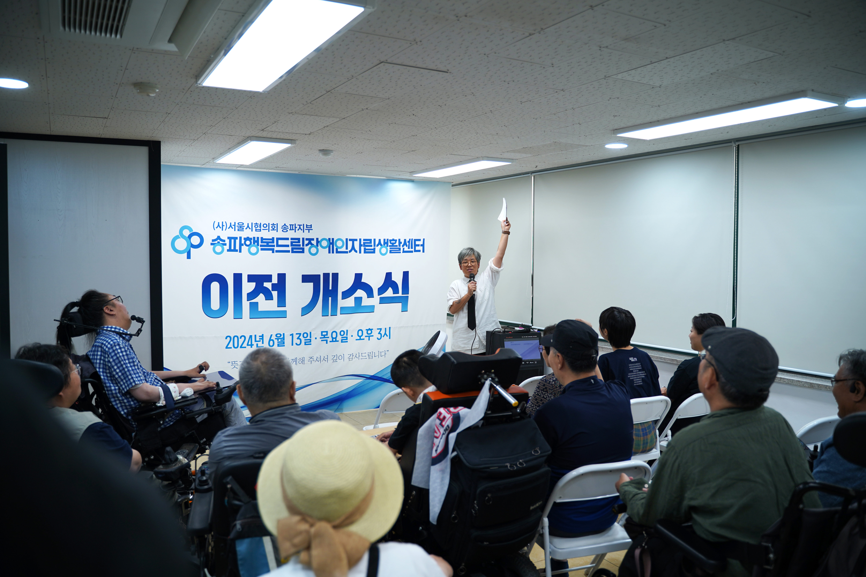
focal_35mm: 28
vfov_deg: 46.4
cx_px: 433
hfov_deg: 65.5
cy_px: 288
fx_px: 674
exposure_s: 1/160
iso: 160
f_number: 2.8
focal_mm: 28
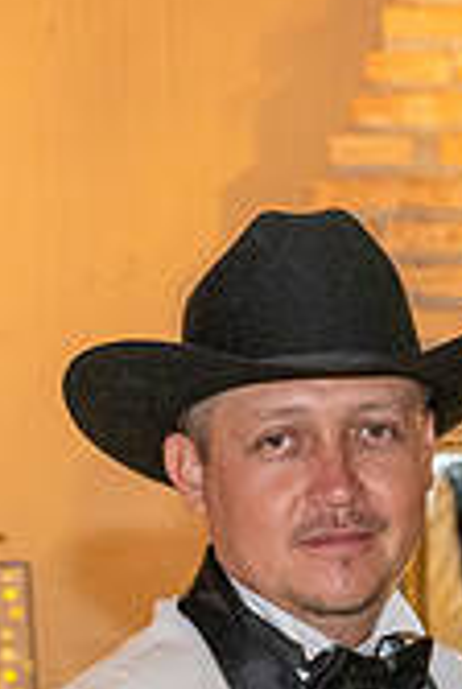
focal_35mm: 266
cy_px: 895
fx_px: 5099
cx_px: 393
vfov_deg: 7.6
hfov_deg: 5.2
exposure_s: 1/80
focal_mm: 66
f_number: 6
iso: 2500
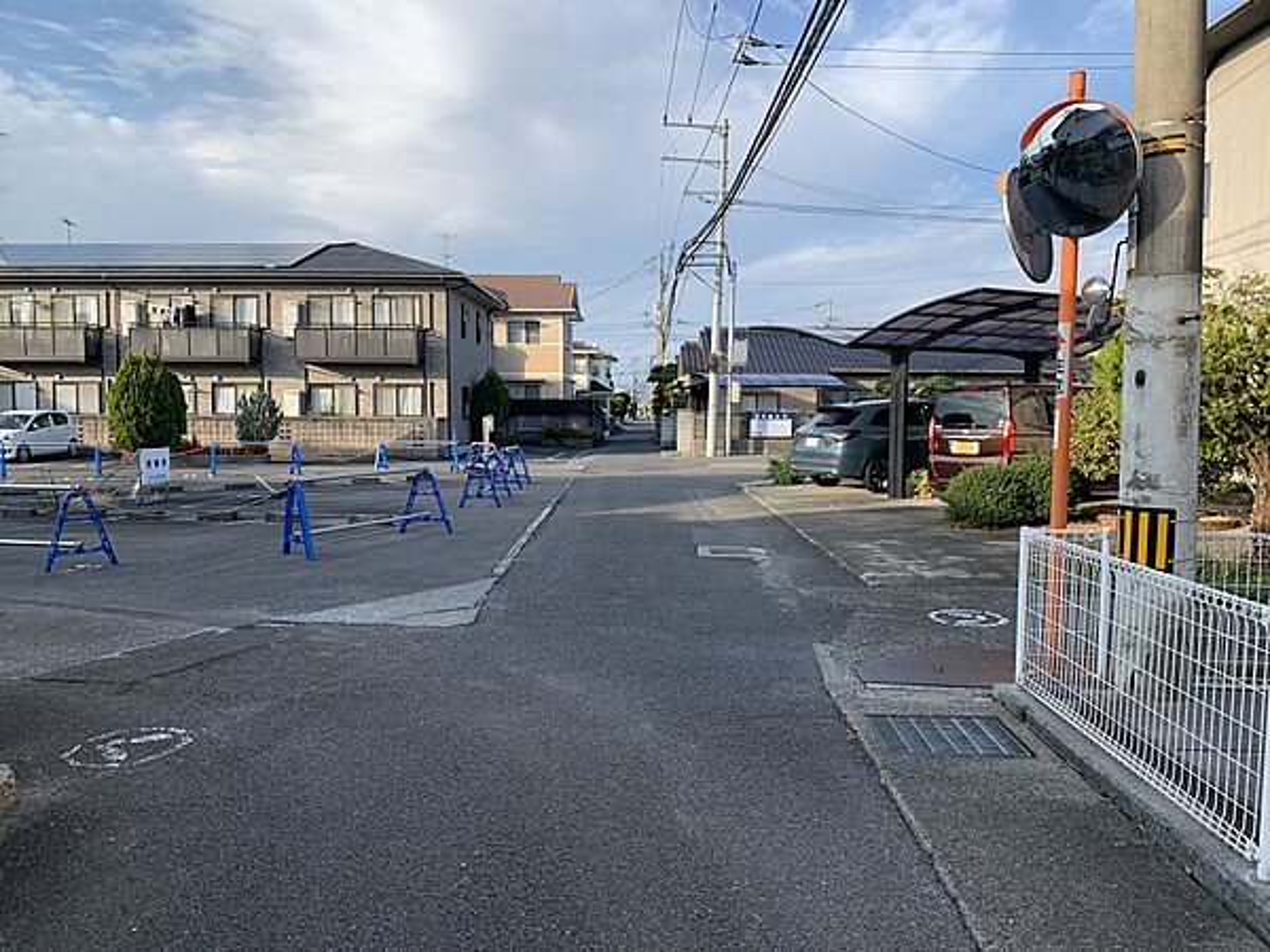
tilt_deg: -4.4
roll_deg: -0.3
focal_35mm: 26
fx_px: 954
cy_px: 476
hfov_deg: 67.3
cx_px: 635
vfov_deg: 53.1
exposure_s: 1/802
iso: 25
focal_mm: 4.25
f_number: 1.8
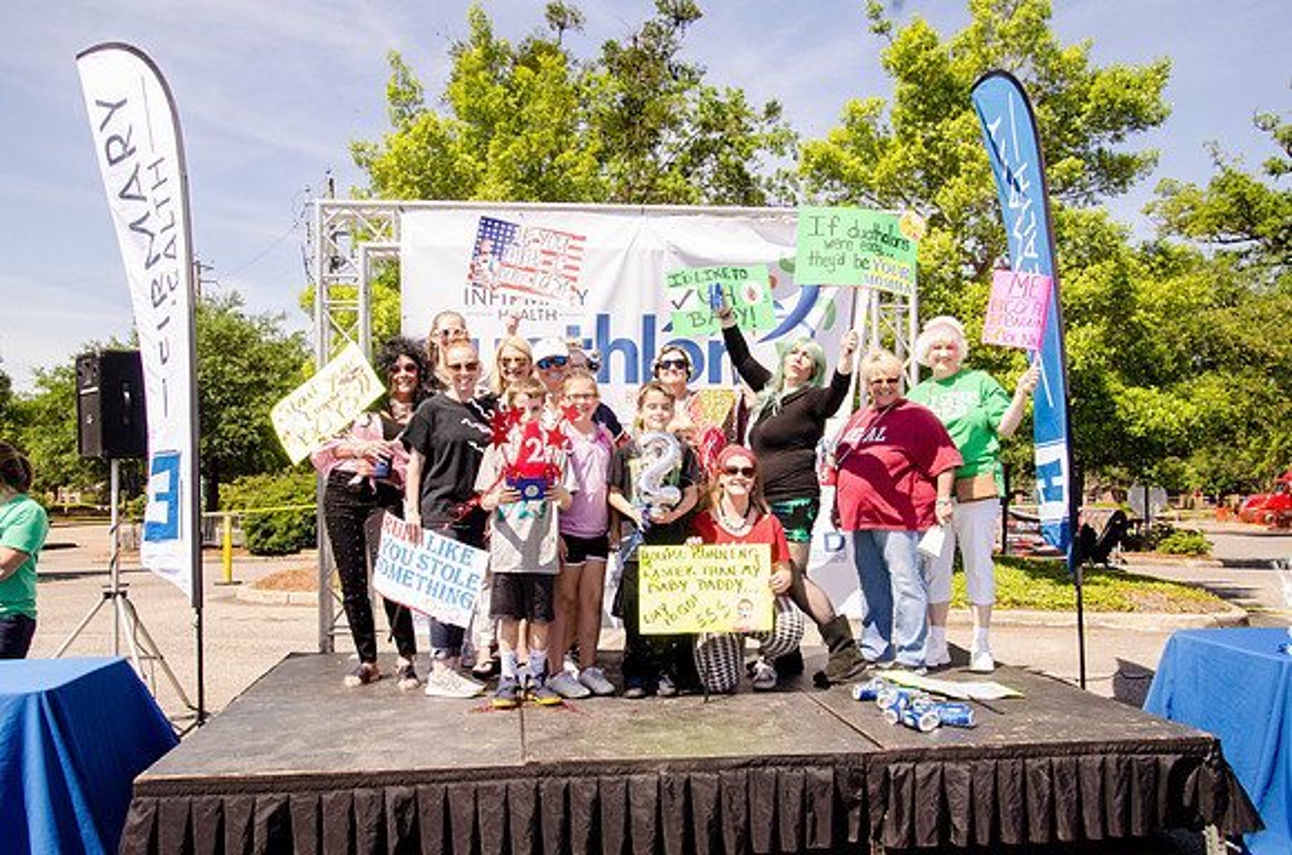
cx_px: 646
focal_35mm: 27
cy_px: 428
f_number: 10
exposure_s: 1/500
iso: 640
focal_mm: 18
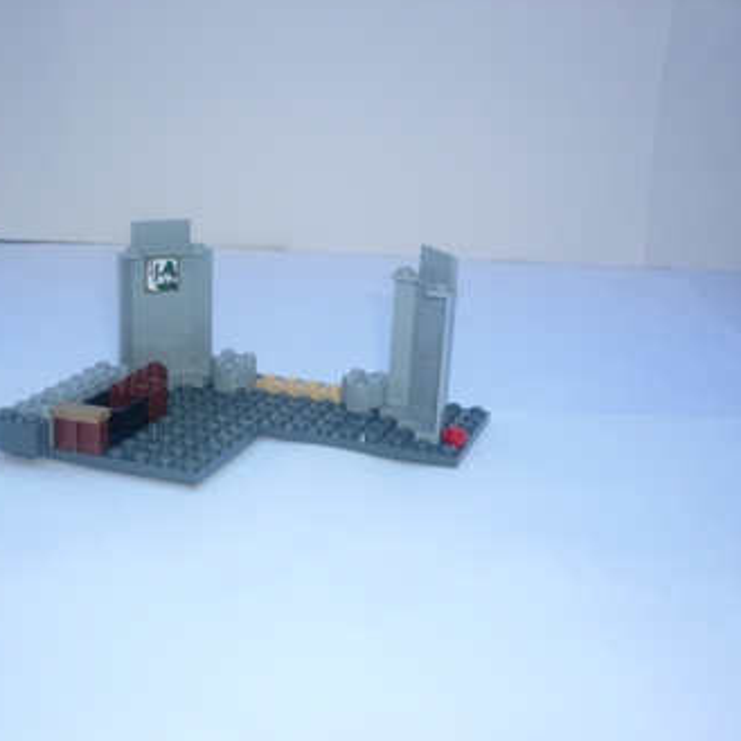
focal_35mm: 47
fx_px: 1138
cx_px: 275
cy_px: 369
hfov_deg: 35.8
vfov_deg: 36.1
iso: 100
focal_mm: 6.4
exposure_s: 1/160
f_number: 3
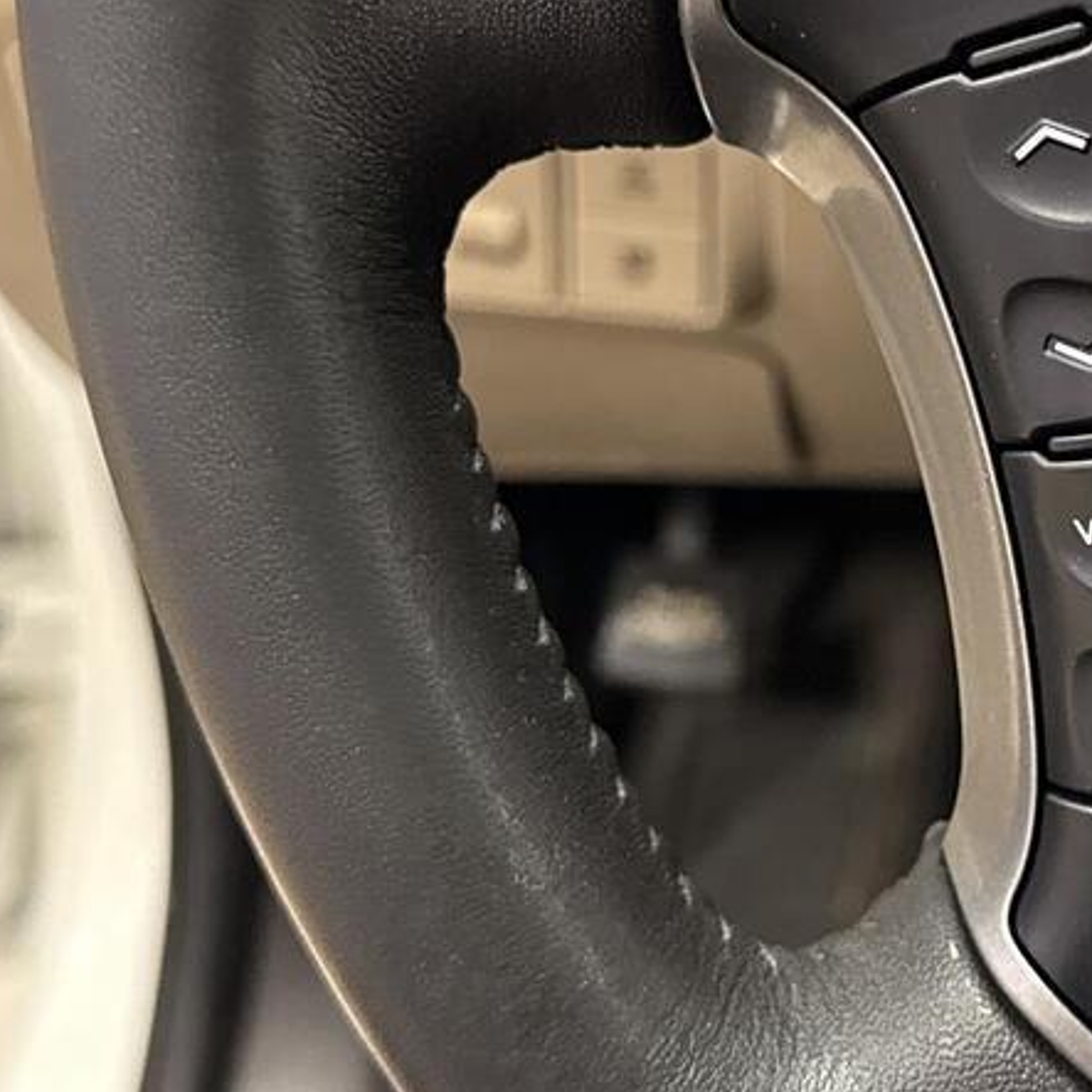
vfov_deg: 25.0
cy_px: 461
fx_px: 2463
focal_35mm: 69
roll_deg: -2.9
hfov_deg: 24.5
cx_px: 919
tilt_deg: -40.3
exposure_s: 1/50
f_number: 1.78
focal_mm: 6.76
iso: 640
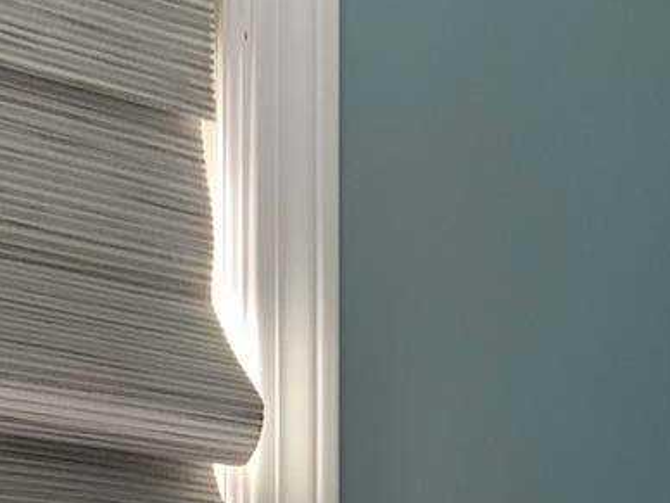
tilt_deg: -1.2
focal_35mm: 103
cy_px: 852
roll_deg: -0.2
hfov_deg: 18.8
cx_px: 594
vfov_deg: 13.2
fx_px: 1994
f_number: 1.8
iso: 80
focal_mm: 4.25
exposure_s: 1/121
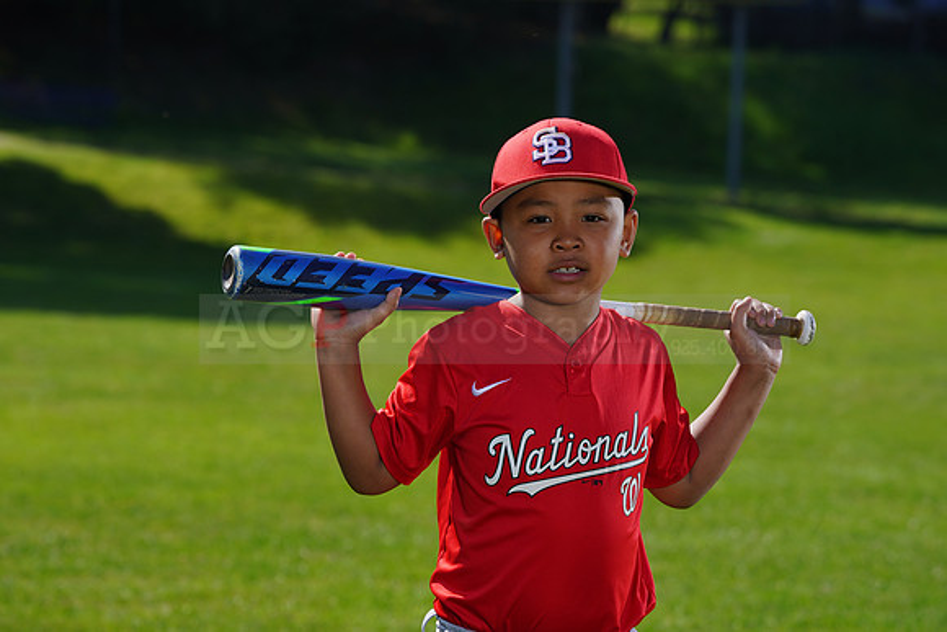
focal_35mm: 179
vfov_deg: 7.7
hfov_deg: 11.5
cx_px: 474
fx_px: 4710
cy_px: 316
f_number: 9
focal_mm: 179
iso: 100
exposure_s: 1/250
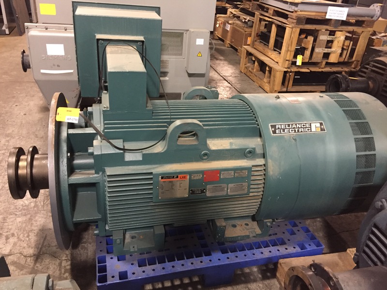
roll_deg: -6.3
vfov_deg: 48.2
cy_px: 145
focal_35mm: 29
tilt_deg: -29.1
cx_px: 194
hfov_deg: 61.7
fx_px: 324
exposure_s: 1/15
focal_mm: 4.15
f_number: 2.2
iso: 250
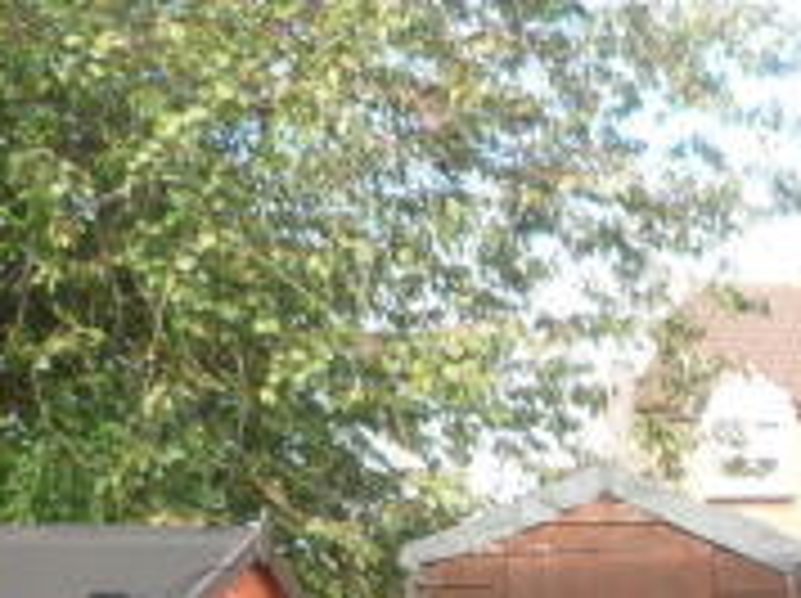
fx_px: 1895
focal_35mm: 82
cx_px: 758
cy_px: 839
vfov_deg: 16.6
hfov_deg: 23.1
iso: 100
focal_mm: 4.5
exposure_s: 1/125
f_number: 3.2
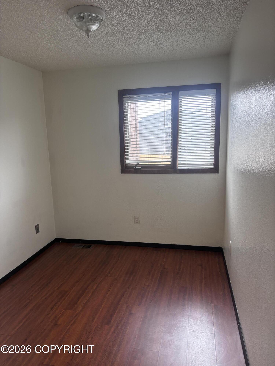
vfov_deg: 67.3
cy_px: 183
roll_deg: +0.5
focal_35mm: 26
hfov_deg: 53.1
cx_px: 138
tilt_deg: -10.8
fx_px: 275
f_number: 1.6
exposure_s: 1/60
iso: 100
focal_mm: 5.96
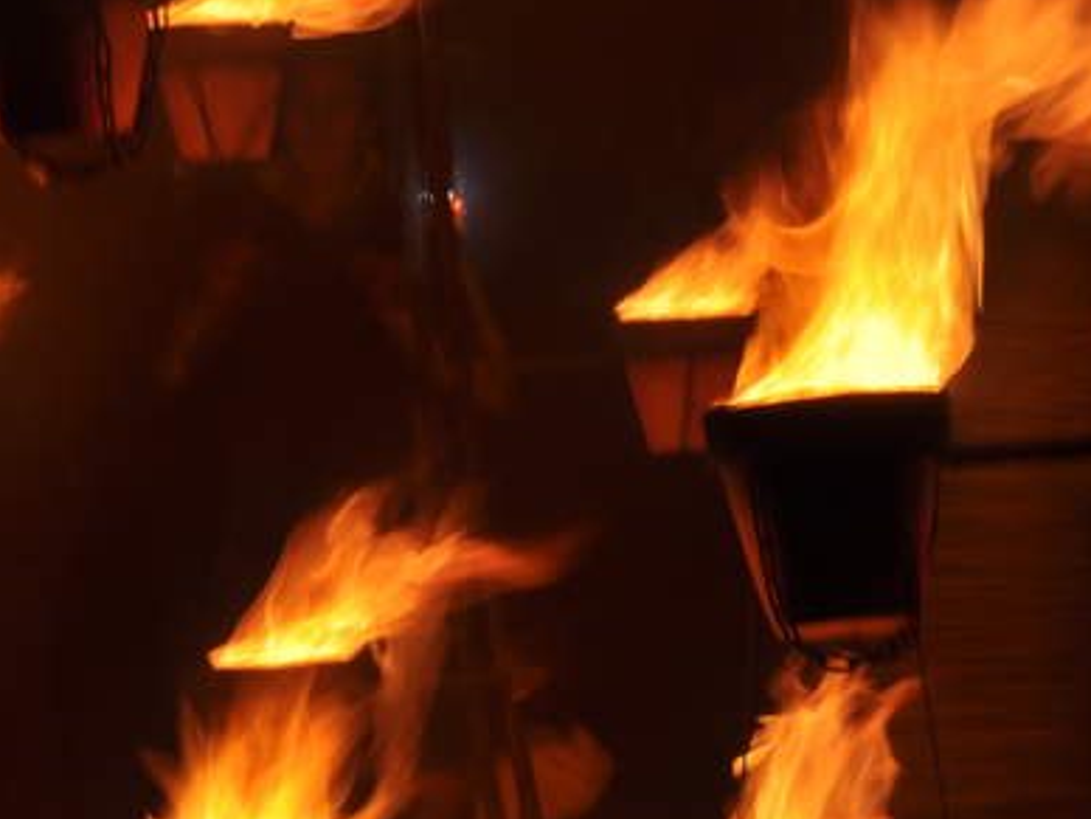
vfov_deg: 6.4
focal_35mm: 233
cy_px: 364
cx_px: 309
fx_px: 7344
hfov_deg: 8.5
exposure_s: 1/1.6
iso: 200
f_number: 36
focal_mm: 98
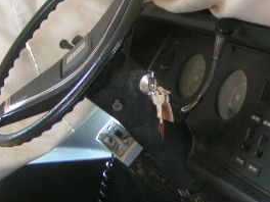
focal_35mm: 92
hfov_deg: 21.2
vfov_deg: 16.1
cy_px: 111
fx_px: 718
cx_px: 189
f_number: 2.8
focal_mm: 5.8
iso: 200
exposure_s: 1/13
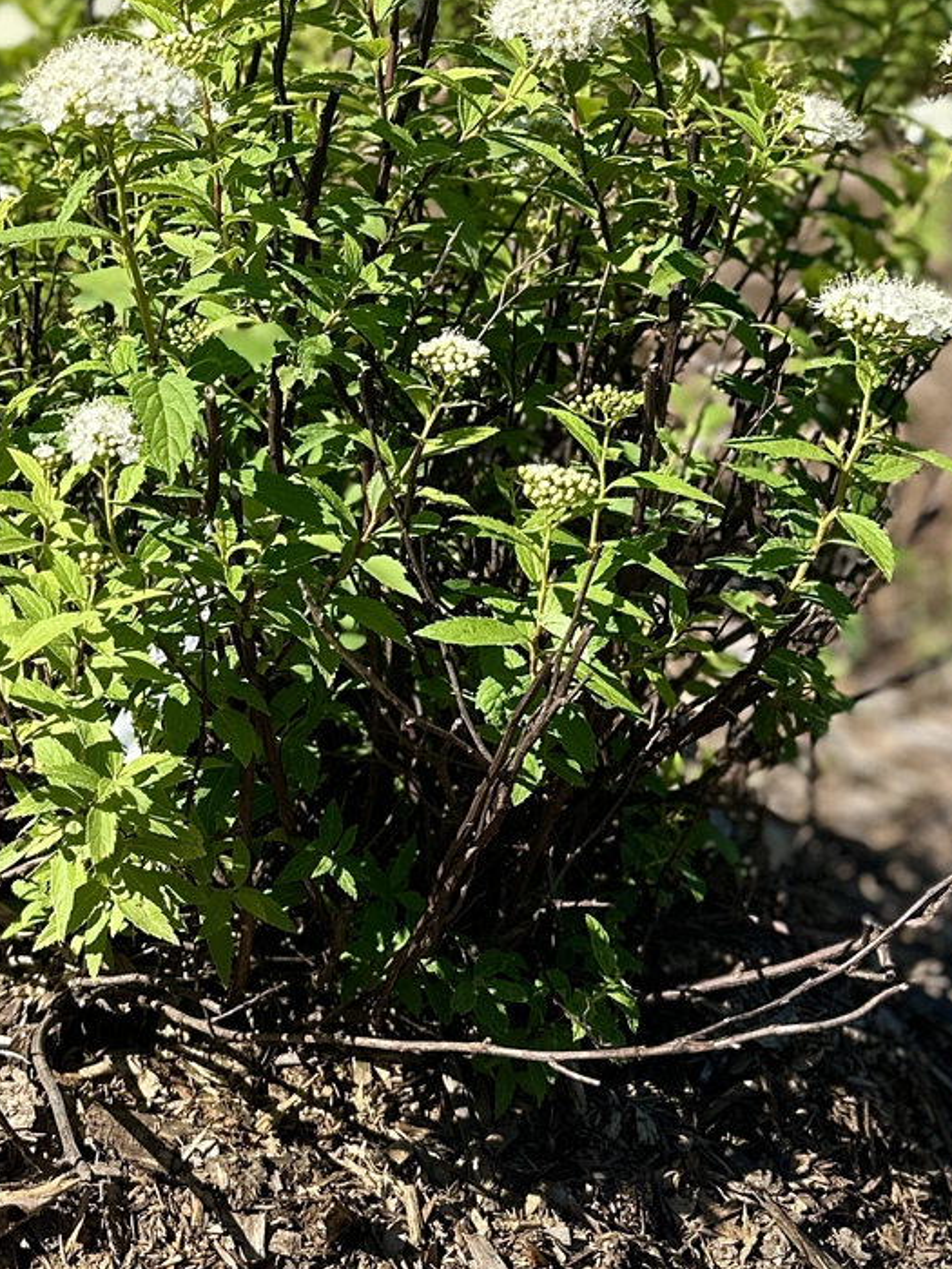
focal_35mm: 48
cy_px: 276
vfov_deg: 38.3
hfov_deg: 29.7
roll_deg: +2.9
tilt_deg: -12.2
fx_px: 1760
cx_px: 219
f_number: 1.78
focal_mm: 6.86
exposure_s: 1/2469
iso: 80
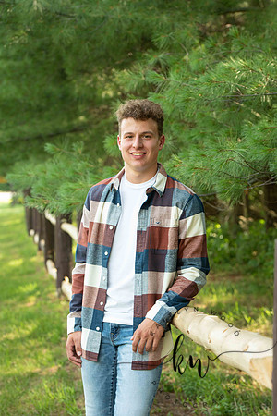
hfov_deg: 15.9
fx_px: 993
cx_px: 138
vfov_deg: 23.6
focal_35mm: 86
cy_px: 208
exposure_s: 1/200
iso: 400
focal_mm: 86
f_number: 5
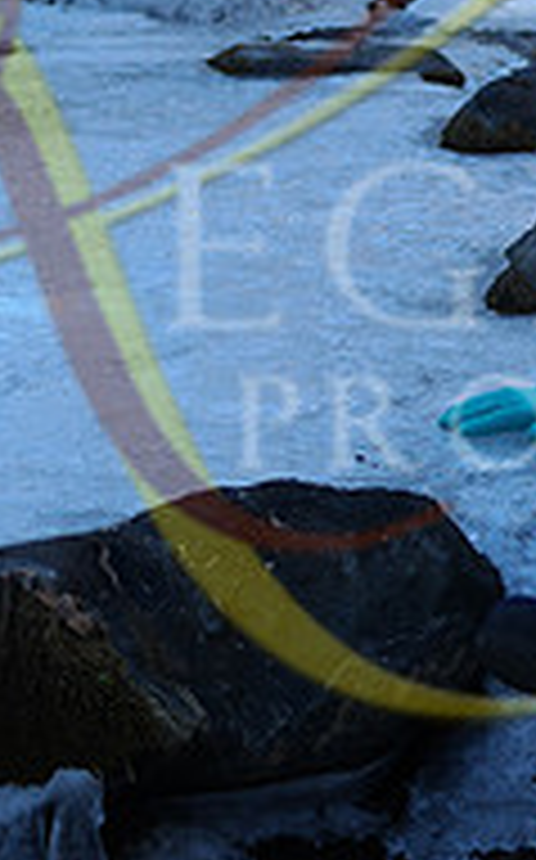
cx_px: 360
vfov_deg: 22.0
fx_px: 2179
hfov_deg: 14.0
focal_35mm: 93
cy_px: 151
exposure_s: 1/100
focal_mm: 20
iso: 100
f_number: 3.5
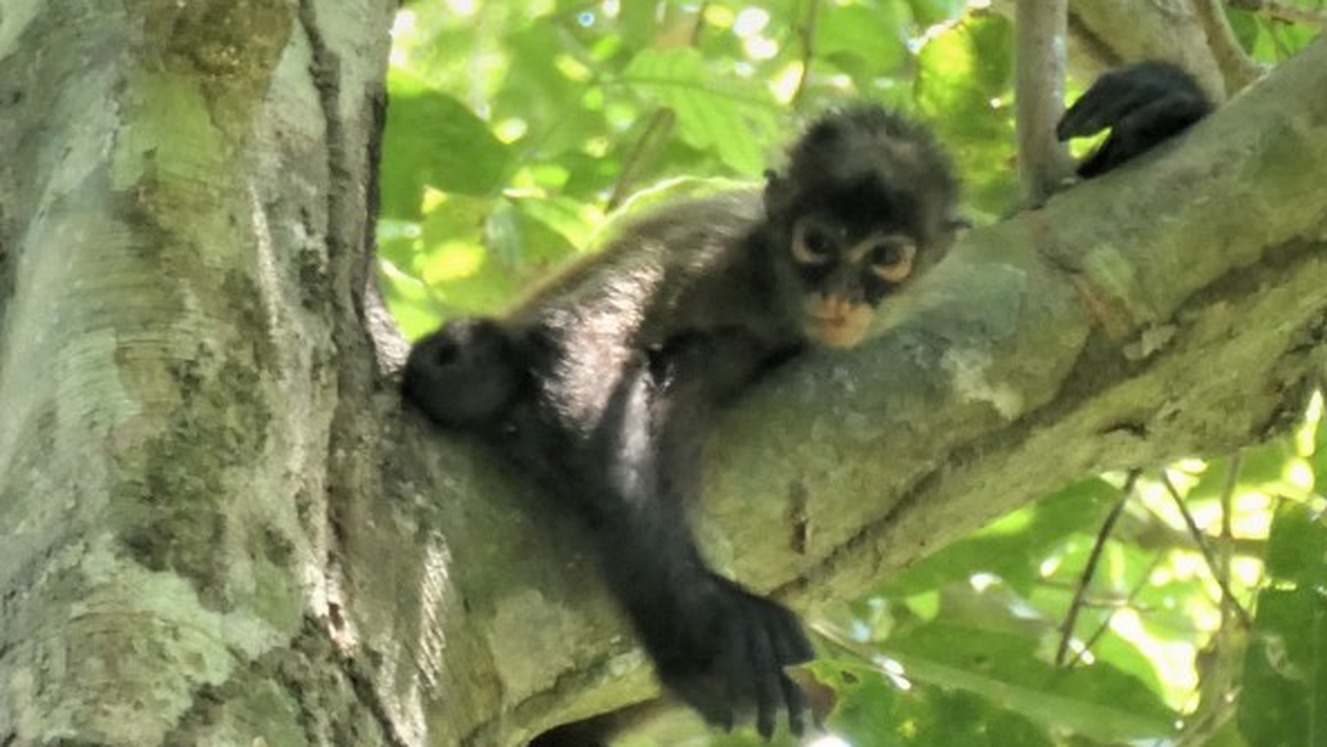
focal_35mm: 1017
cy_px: 587
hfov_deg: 2.1
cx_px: 716
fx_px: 35796
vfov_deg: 1.2
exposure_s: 1/80
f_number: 6.4
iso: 1600
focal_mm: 132
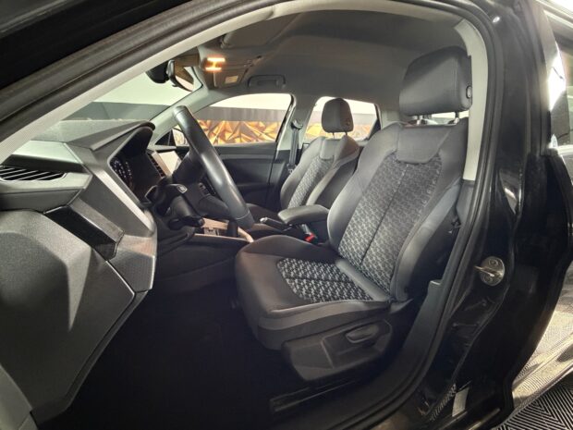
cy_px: 215
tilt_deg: -18.6
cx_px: 286
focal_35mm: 14
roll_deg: -0.1
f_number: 2.2
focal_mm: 2.22
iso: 1000
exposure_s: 1/41
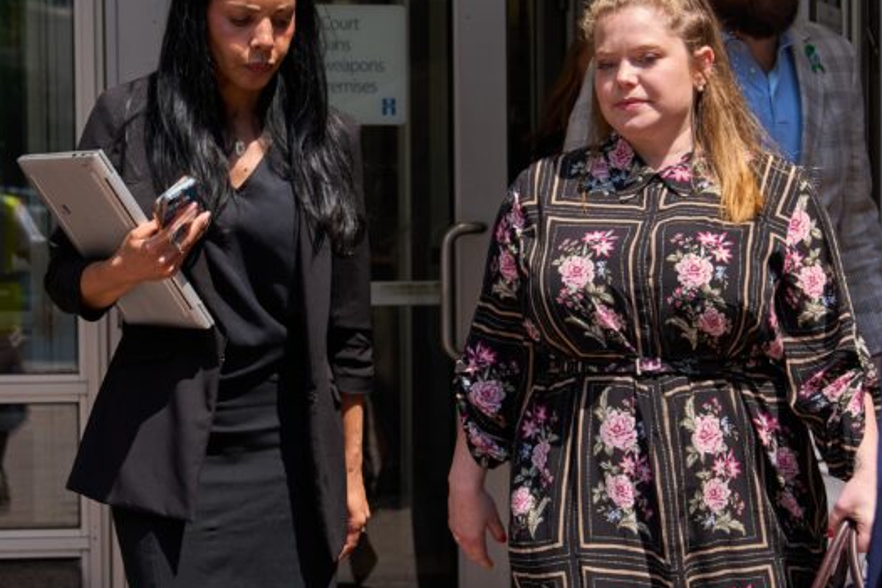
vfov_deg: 12.0
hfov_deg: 17.9
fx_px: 2794
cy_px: 318
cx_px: 525
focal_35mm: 114
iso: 250
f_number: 4
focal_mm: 40
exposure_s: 1/1000
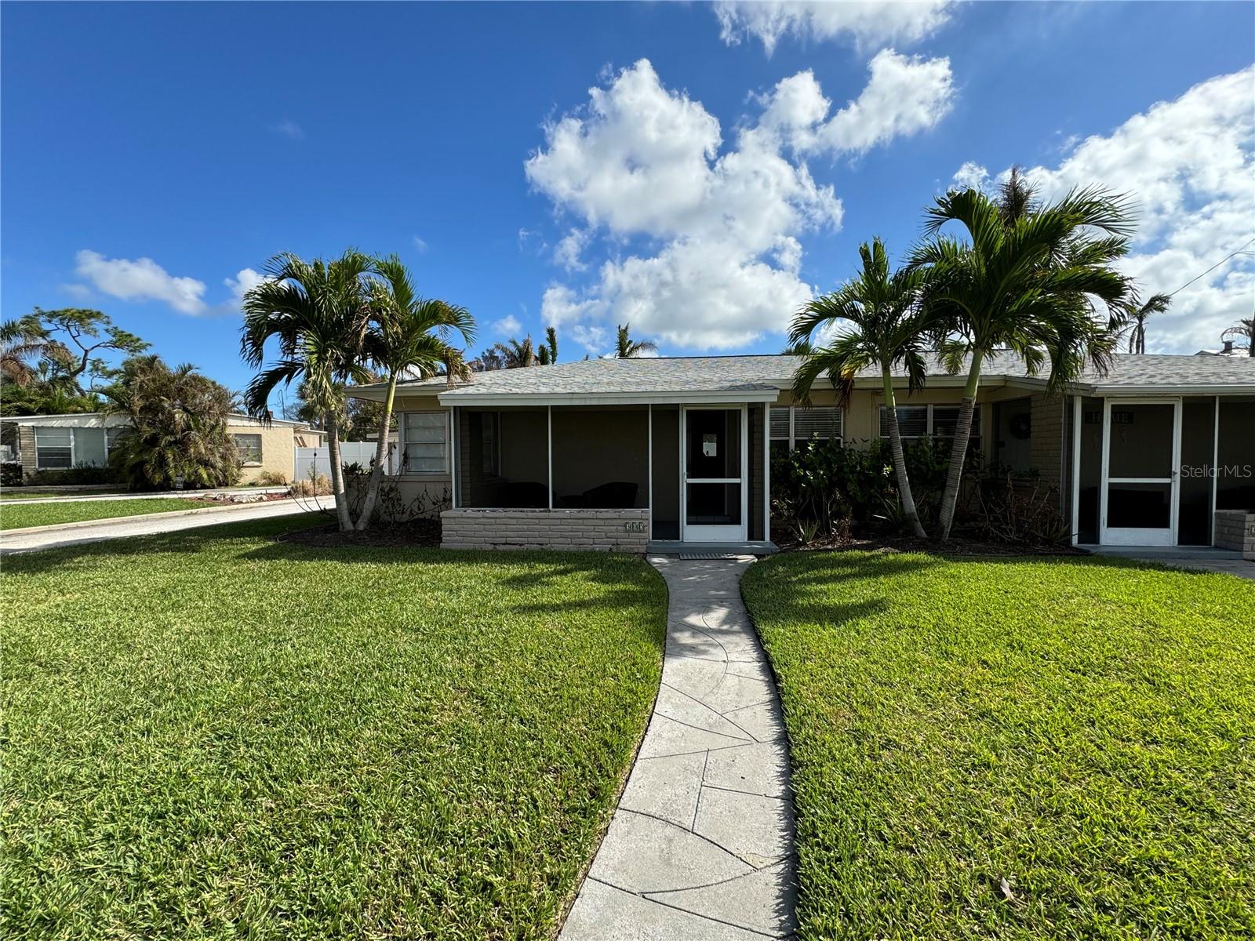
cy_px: 470
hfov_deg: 102.1
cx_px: 628
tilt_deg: -2.5
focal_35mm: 14
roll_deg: +0.4
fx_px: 508
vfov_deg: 85.7
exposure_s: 1/1217
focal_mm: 2.22
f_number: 2.2
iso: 50
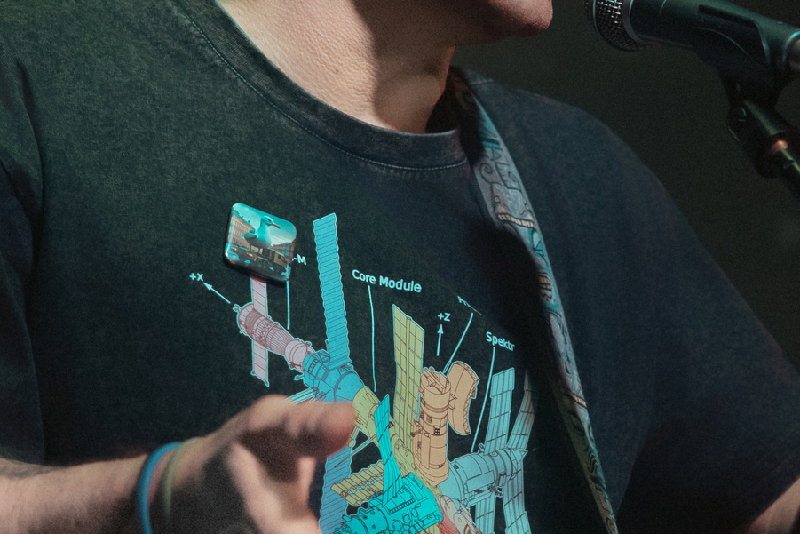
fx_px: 3156
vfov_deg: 9.7
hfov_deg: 14.4
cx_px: 502
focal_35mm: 142
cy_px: 285
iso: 400
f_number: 2.5
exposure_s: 1/200
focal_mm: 50
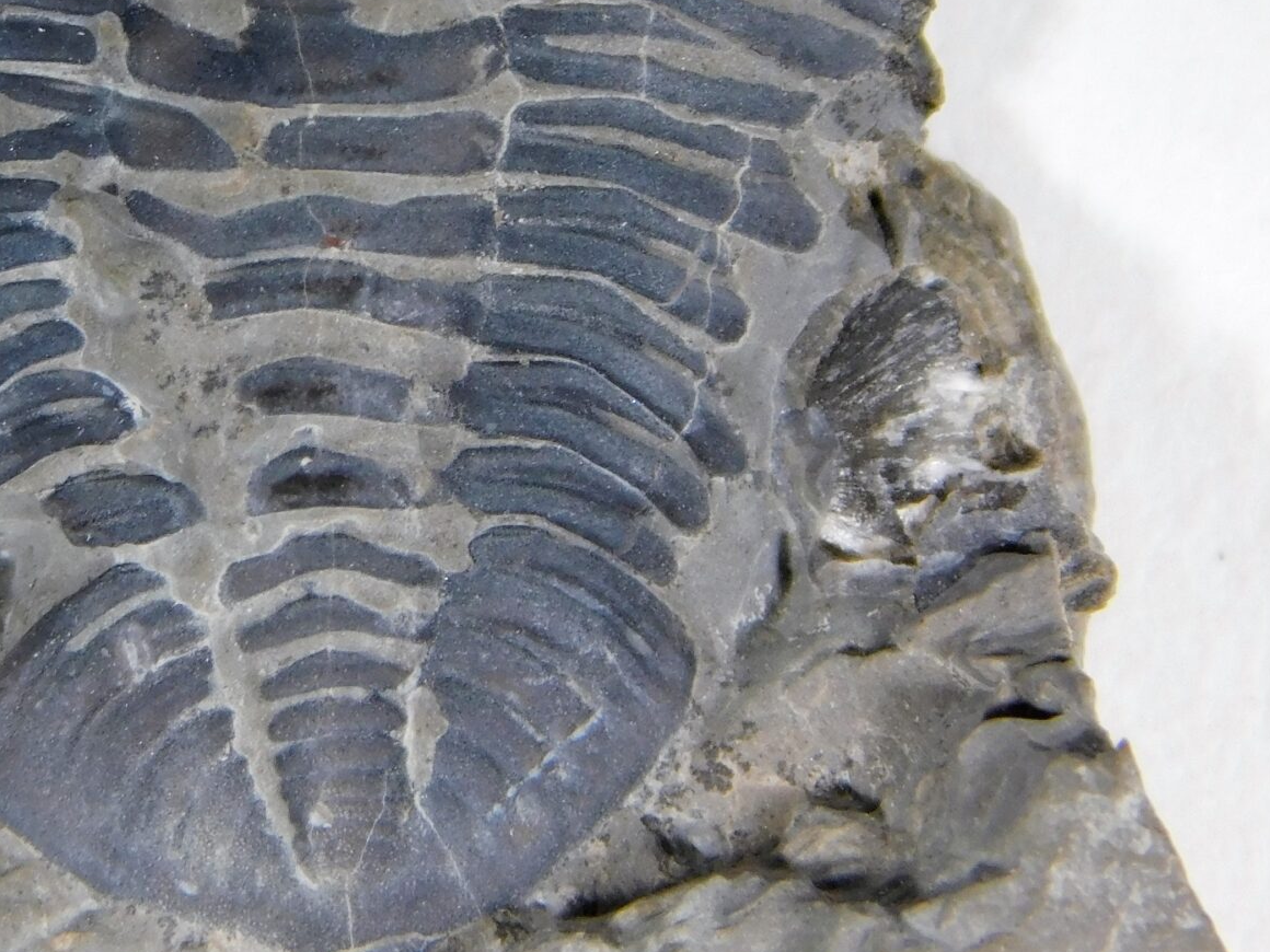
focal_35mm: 512
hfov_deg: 3.9
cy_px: 213
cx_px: 331
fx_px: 18784
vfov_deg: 2.9
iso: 125
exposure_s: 1/50
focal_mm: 41.3
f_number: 5.6
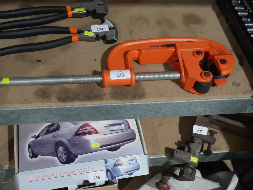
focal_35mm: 42
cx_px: 126
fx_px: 307
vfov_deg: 34.3
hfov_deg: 44.8
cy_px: 95
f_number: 4.6
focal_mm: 21
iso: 1000
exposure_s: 1/60
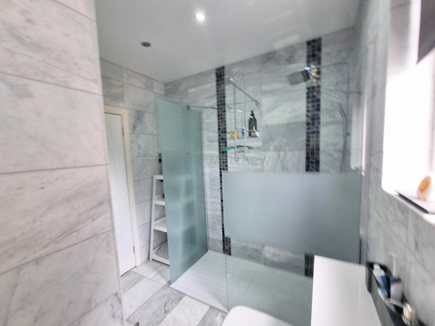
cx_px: 218
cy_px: 163
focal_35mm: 13
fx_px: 163
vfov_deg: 89.9
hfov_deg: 106.2
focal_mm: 2.2
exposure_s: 1/50
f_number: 2.2
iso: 80
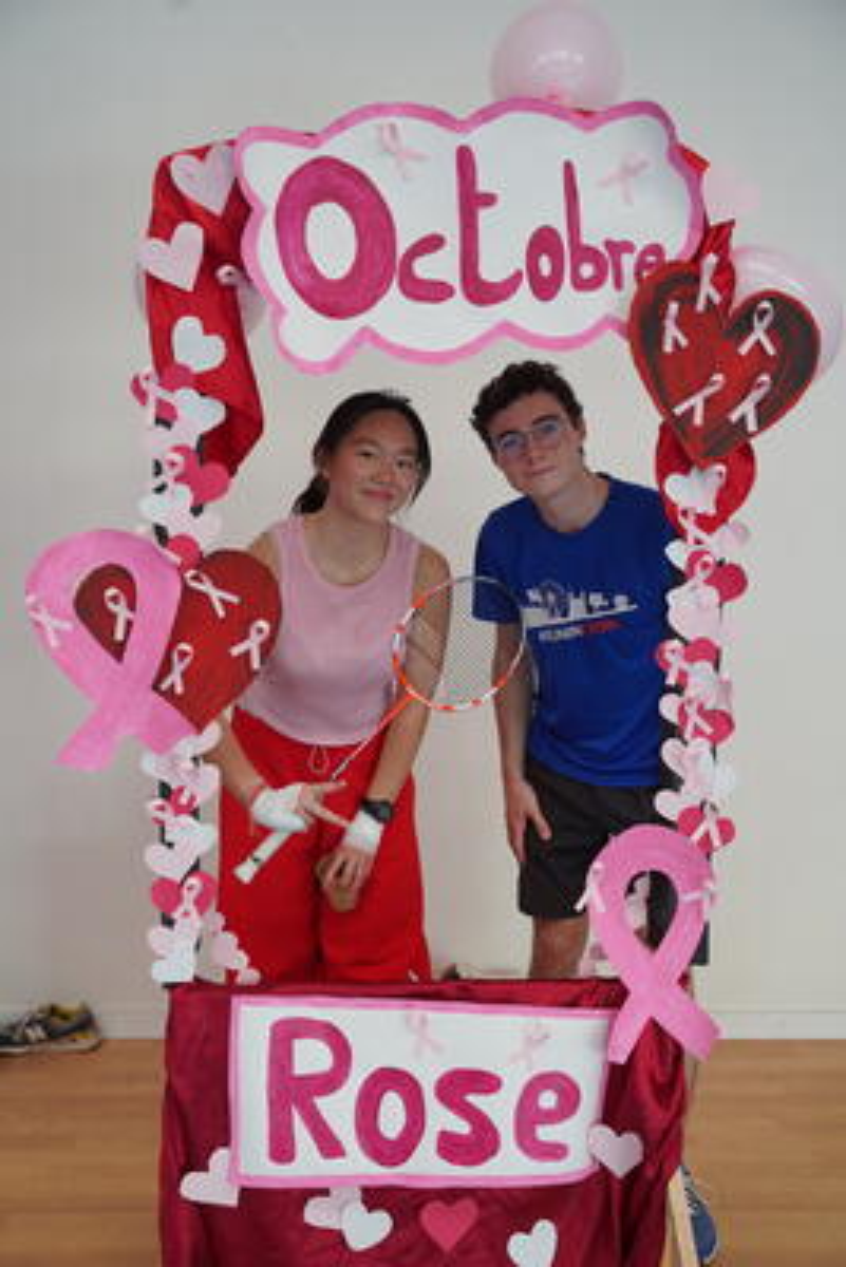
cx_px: 423
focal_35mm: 39
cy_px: 634
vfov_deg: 49.5
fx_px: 1373
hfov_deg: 34.2
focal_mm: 39
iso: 320
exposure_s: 1/160
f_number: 4
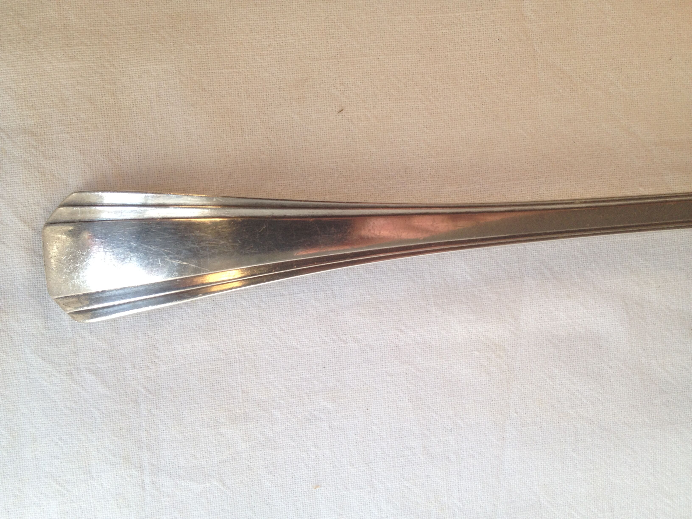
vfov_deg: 40.7
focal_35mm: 35
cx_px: 346
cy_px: 260
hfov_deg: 52.6
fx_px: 700
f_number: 2.4
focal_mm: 4.28
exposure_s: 1/133
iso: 50
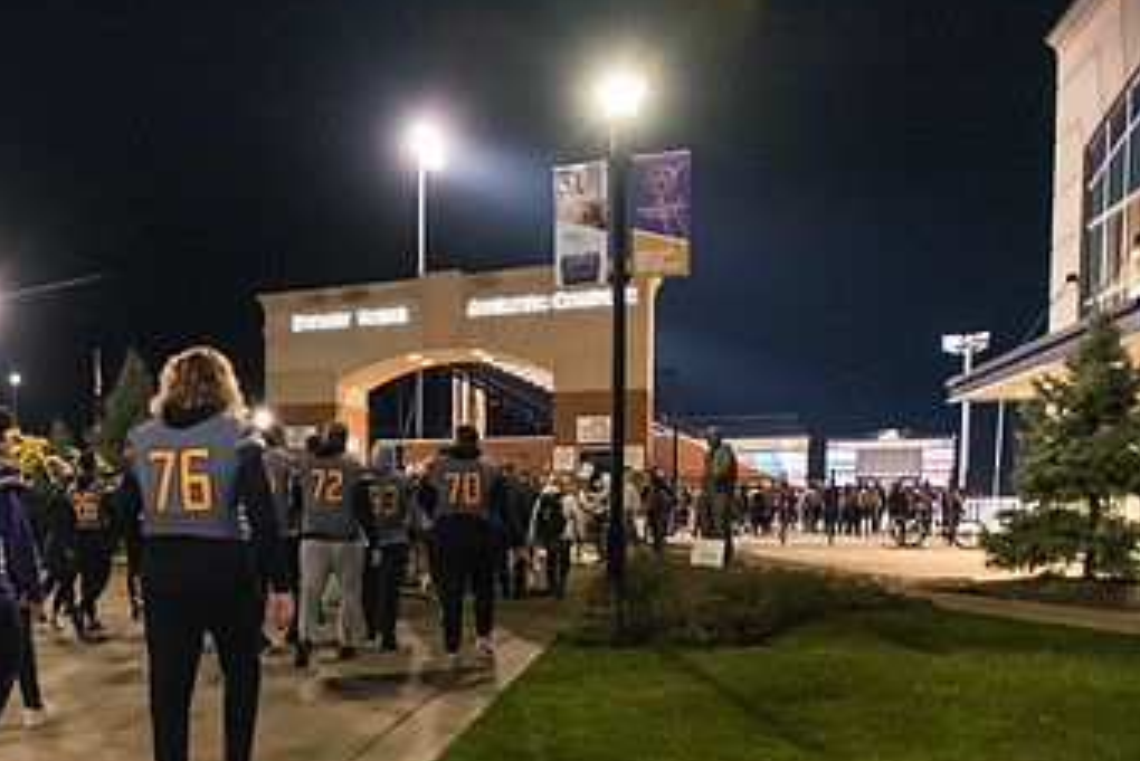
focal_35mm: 29
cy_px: 551
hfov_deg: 57.6
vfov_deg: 43.8
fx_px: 919
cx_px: 188
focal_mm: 17
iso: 5000
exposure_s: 1/40
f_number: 3.5
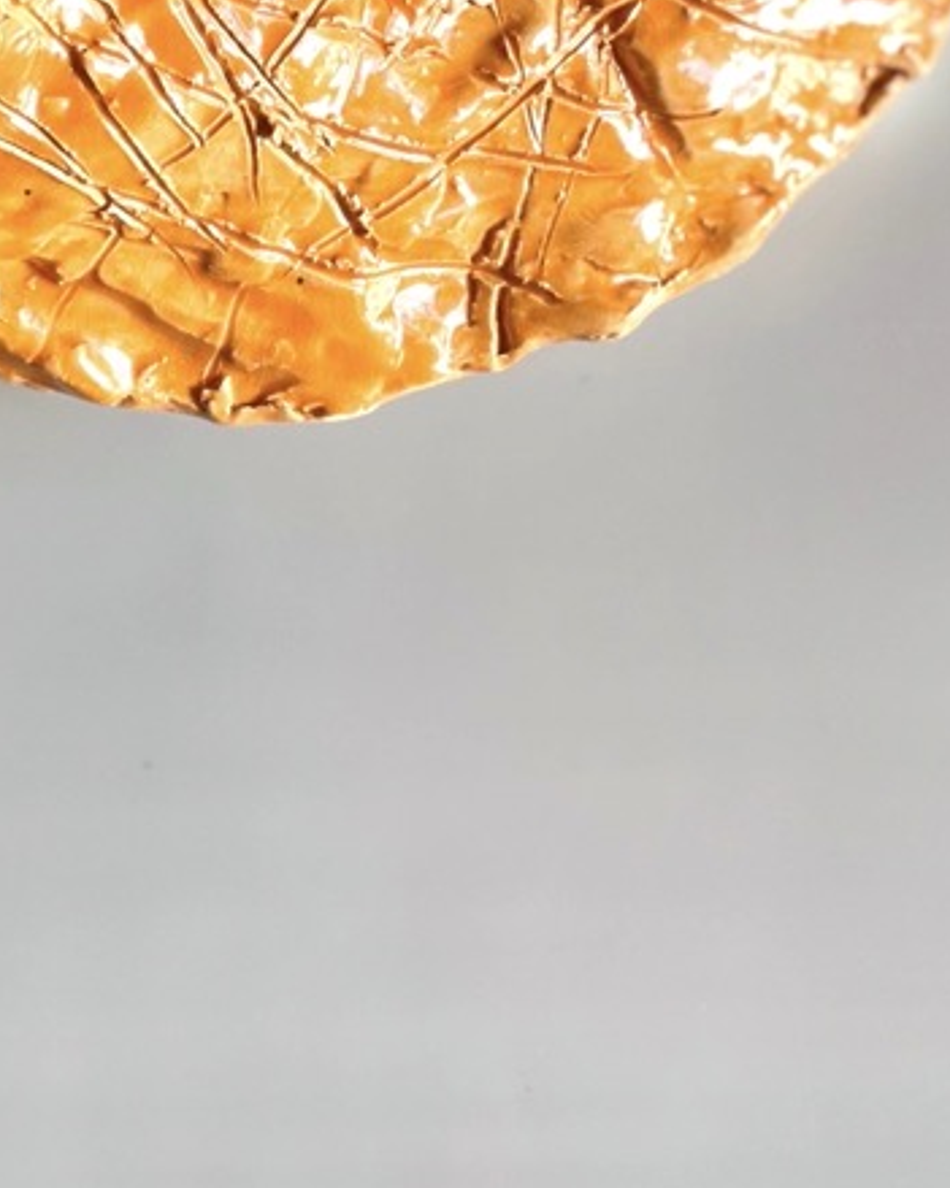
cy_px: -430
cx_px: 230
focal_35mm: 74
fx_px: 2602
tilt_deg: -64.1
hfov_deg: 20.5
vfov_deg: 22.5
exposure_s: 1/121
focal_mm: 4.2
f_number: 1.6
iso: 32
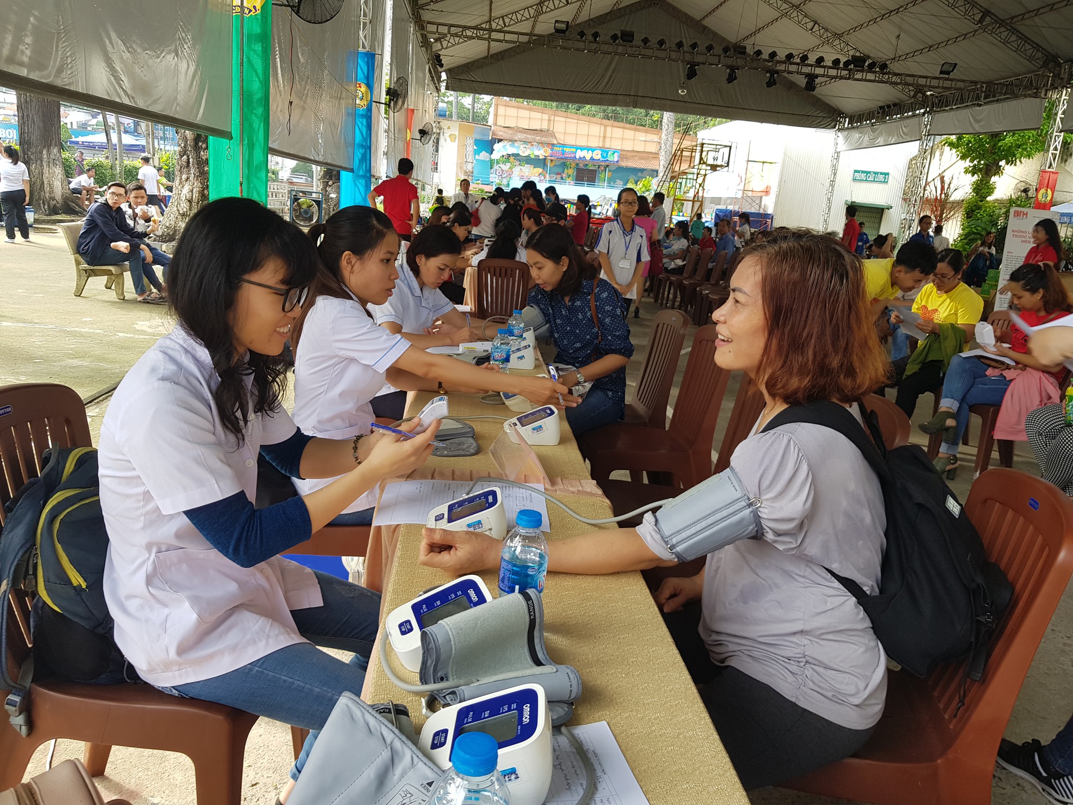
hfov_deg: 67.3
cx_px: 536
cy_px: 402
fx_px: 806
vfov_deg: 53.1
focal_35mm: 26
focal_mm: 4.3
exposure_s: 1/128
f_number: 1.7
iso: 40
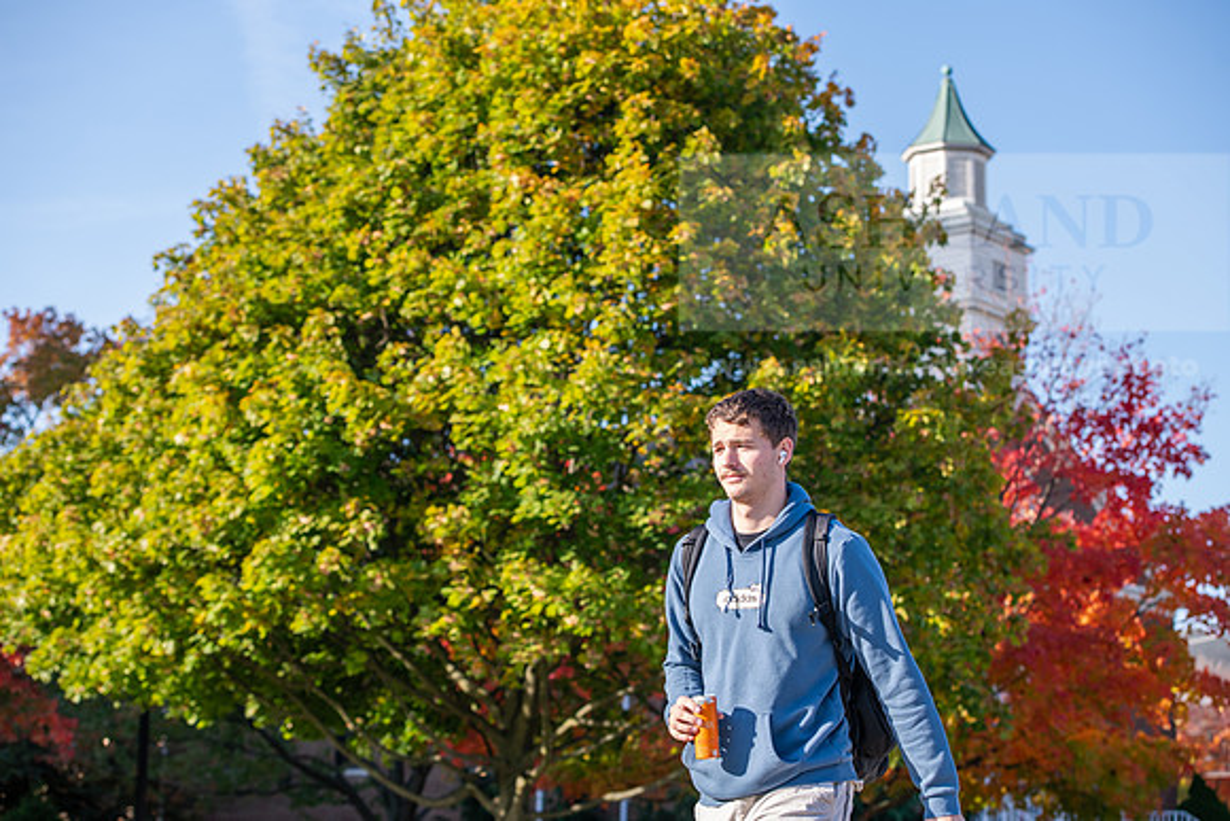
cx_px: 615
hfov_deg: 28.8
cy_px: 410
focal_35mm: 70
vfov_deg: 19.5
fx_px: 2392
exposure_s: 1/320
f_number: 5
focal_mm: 70
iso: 160
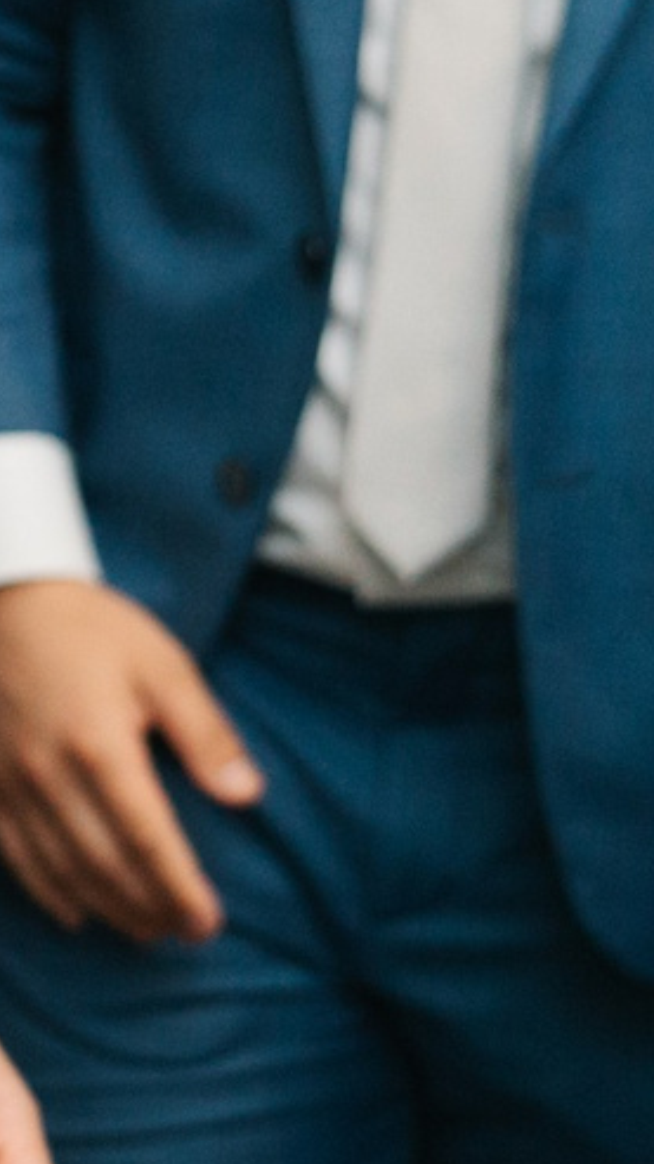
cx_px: -1896
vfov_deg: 11.0
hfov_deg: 5.5
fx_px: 6017
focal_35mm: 195
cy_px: 228
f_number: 2.8
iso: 1000
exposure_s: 1/200
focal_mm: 35
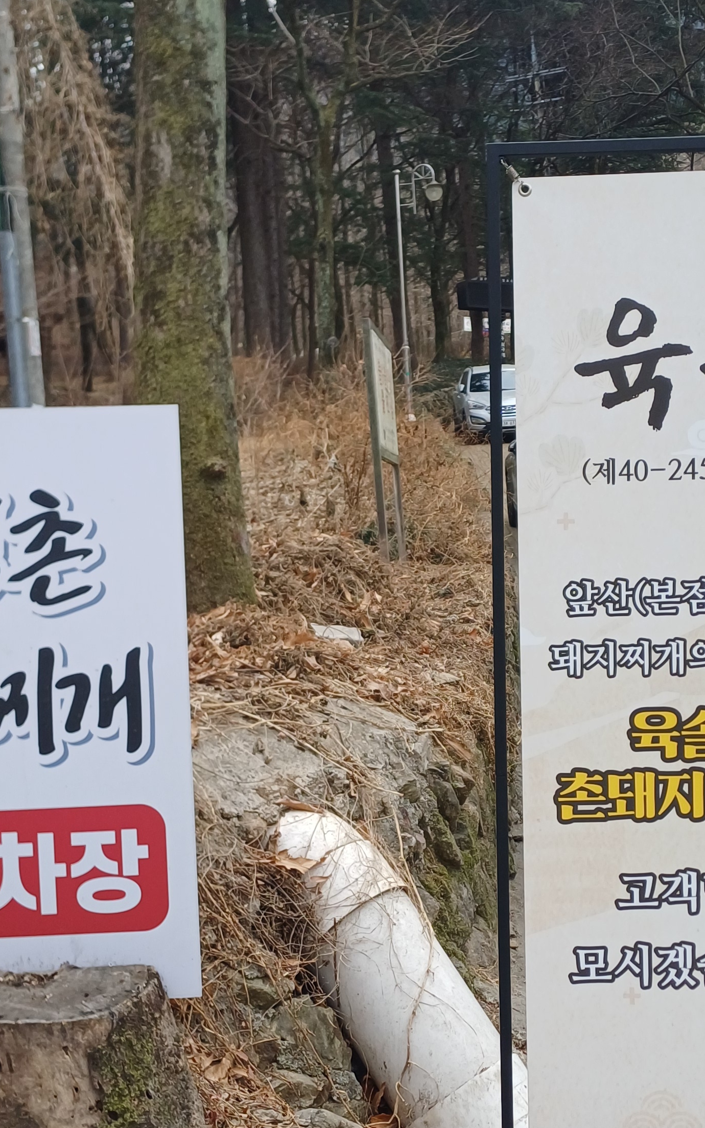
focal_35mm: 48
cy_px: 685
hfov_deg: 26.7
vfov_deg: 41.6
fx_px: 1476
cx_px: 461
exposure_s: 1/302
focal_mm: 4.65
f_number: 1.8
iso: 50
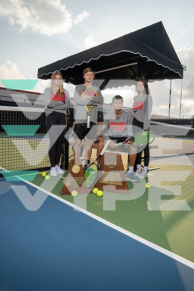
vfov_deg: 71.5
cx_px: 97
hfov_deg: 51.3
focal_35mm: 25
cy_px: 146
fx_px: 202
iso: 125
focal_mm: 25
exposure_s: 1/250
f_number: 8
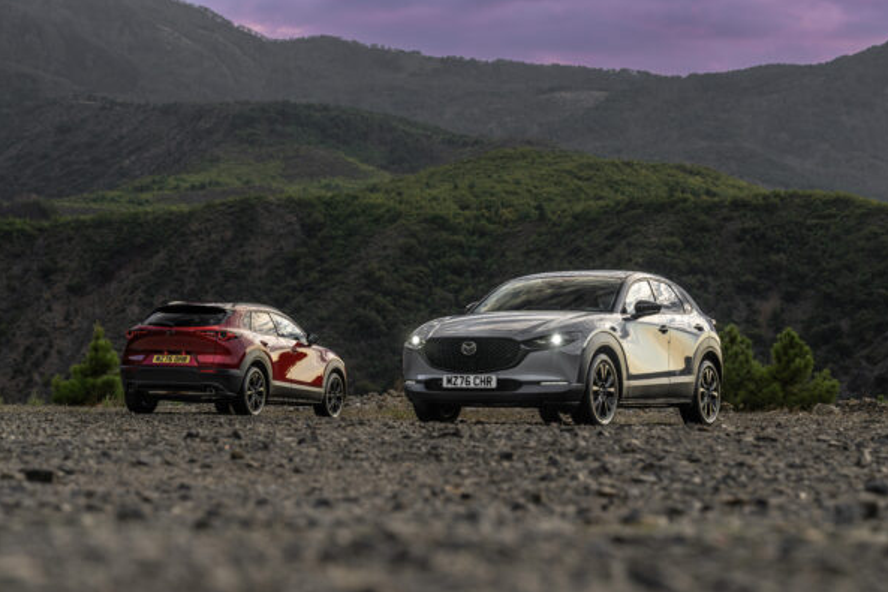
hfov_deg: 25.4
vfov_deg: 17.1
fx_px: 1973
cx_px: 446
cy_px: 295
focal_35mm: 80
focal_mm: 79
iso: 50
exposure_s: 1/80
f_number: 6.3
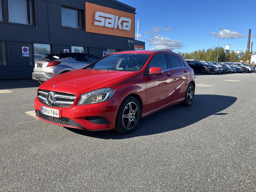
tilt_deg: -8.4
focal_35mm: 28
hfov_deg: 63.4
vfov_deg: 49.7
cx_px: 128
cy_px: 96
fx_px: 207
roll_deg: -0.2
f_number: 1.8
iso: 32
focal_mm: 3.99
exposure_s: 1/442
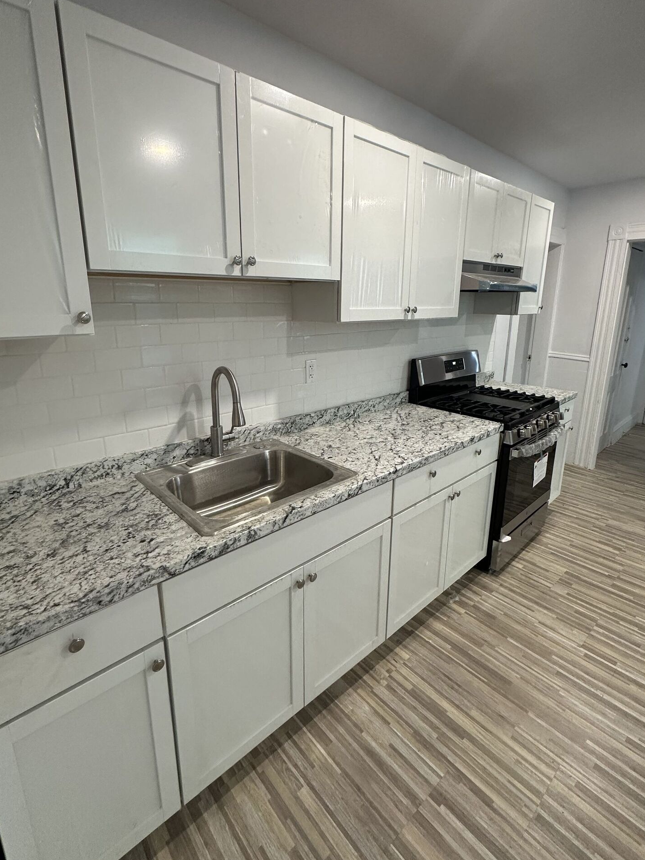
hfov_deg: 74.7
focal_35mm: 17
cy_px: 402
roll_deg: -2.2
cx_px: 317
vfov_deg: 90.9
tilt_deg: -12.2
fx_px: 422
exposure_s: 1/60
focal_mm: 2.22
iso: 160
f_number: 2.2
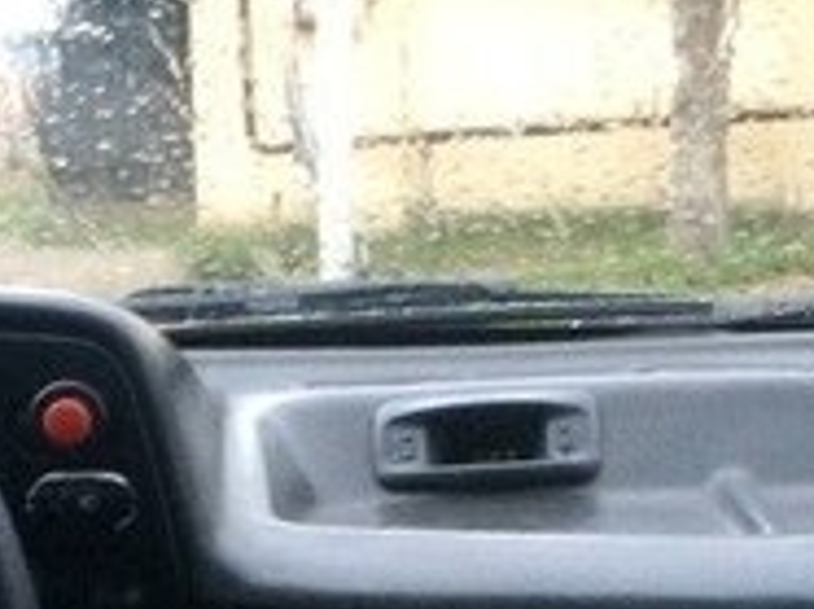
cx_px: 359
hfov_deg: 19.1
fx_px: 2419
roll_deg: +0.8
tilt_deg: -11.9
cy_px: 848
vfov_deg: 13.7
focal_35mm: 103
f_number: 2.2
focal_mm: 4.15
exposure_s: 1/17
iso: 250
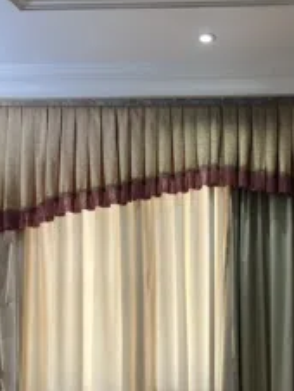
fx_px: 520
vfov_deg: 40.2
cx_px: 209
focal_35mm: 46
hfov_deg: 31.2
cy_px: 289
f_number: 1.5
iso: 64
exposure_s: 1/100
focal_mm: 5.7
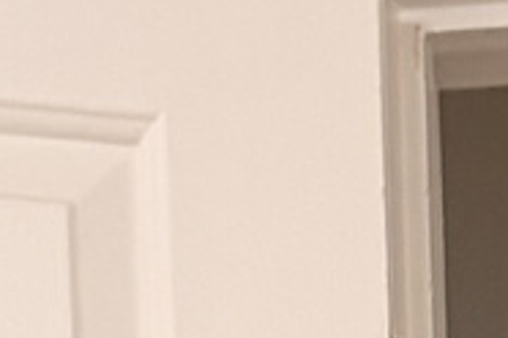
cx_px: 948
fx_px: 2907
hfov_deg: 9.5
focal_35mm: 206
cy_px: 1884
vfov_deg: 4.9
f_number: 1.78
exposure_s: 1/60
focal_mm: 6.76
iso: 400
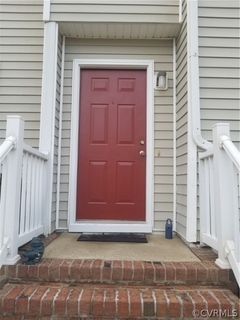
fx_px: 240
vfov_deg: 67.3
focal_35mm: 26
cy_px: 160
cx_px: 120
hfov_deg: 53.1
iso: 50
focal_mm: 4.25
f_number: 1.7
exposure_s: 1/157
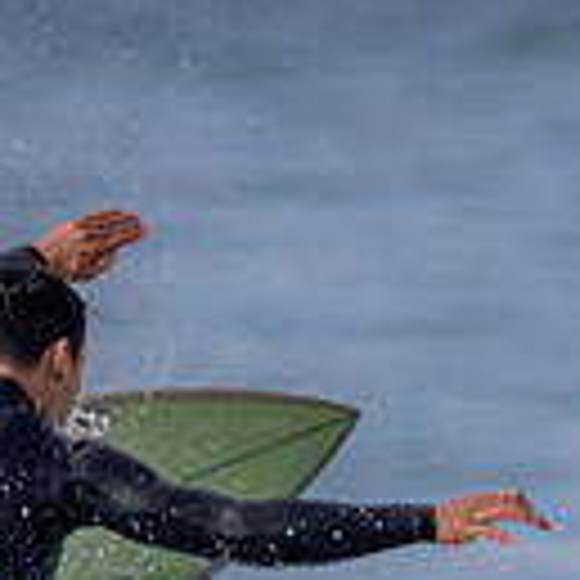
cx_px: 695
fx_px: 77778
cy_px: 861
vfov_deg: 0.4
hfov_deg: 0.4
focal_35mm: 4103
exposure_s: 1/2000
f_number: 11
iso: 1400
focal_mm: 800
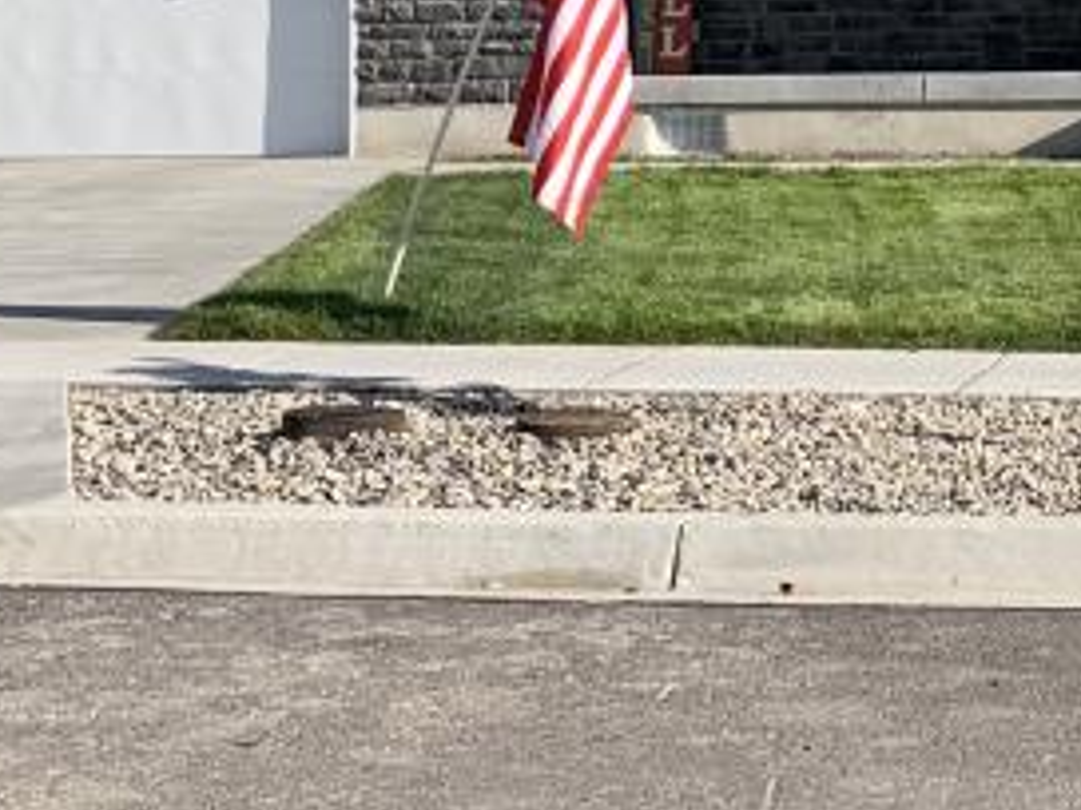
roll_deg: +0.6
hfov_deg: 18.8
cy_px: 52
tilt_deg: +0.9
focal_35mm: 98
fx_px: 3060
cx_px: 1339
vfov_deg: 14.9
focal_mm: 4.25
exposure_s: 1/2033
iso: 25
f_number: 1.8
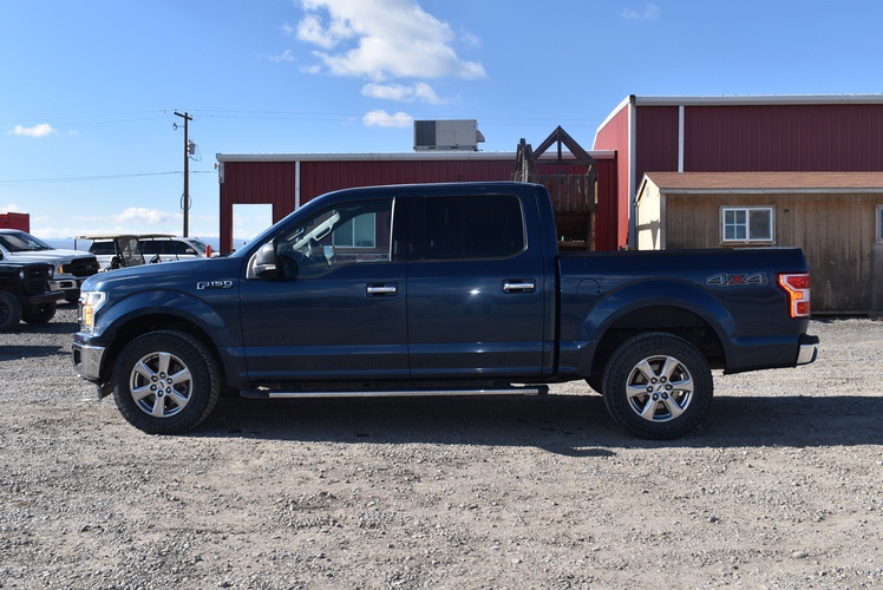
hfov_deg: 53.1
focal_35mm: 36
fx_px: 884
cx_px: 442
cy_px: 295
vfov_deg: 36.9
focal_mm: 24
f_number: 9
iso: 100
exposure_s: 1/200
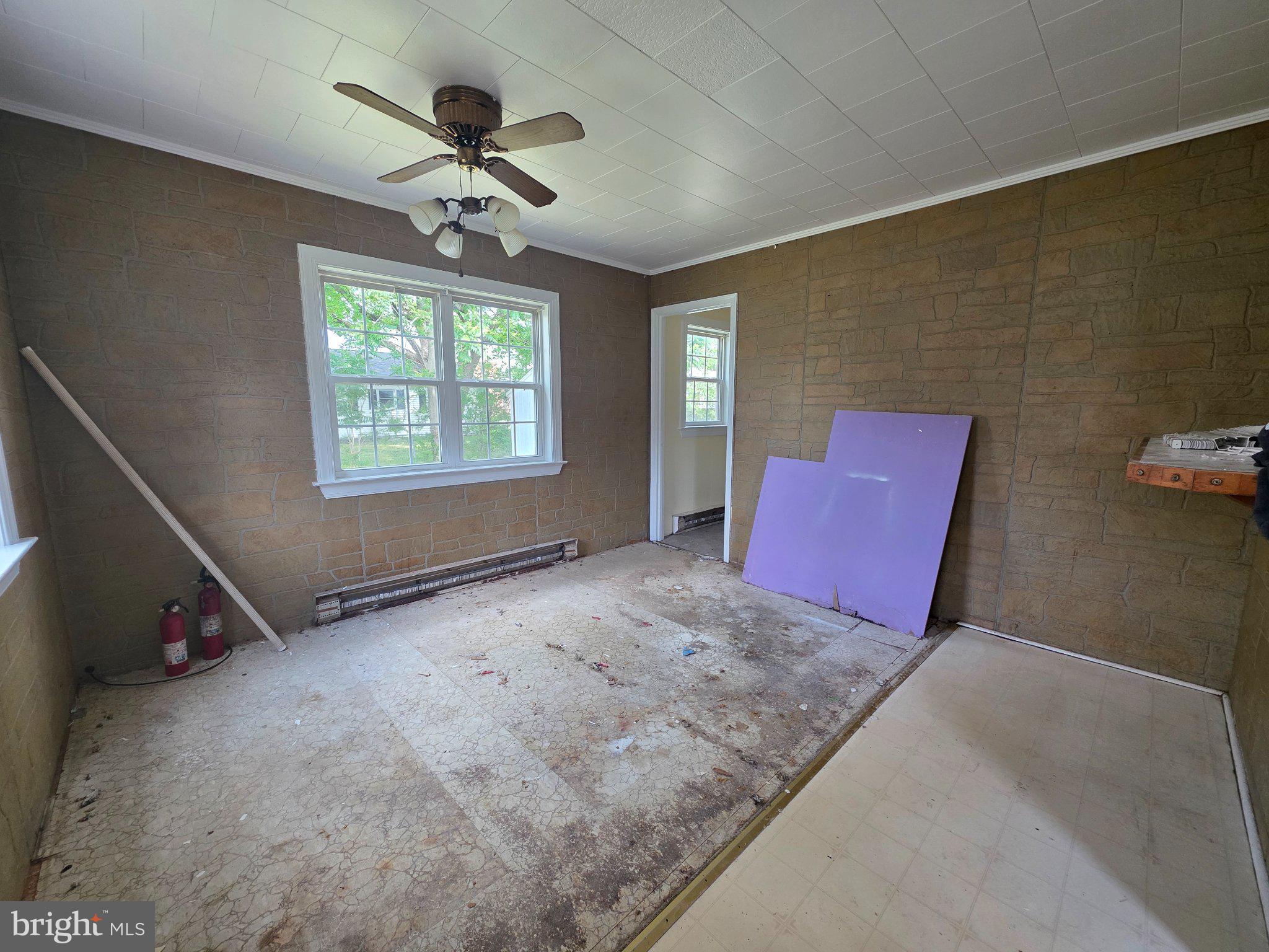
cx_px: 634
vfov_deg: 89.9
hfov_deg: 106.2
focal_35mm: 13
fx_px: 477
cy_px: 476
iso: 125
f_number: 1.9
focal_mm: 2.2
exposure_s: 1/120
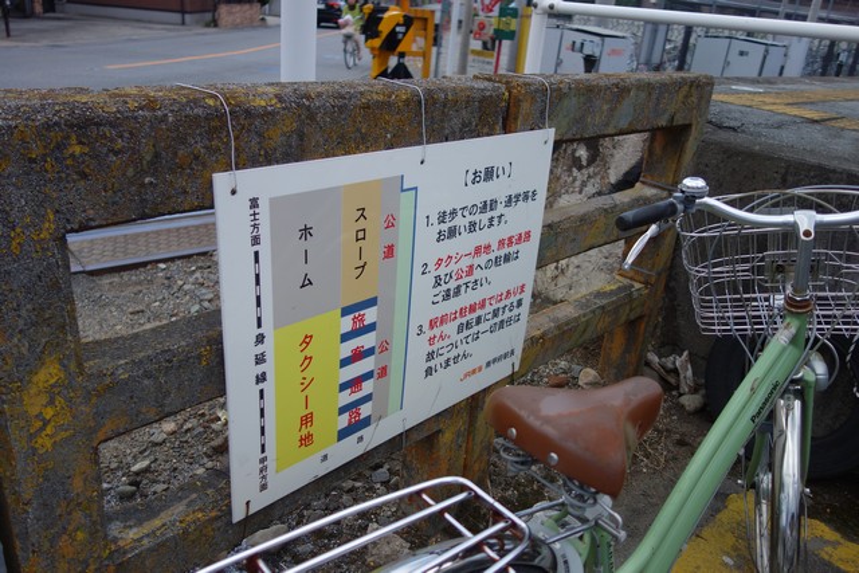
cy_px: 286
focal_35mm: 28
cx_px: 430
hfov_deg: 65.5
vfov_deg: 46.4
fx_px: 668
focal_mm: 10.4
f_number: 1.8
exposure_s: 1/100
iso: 125
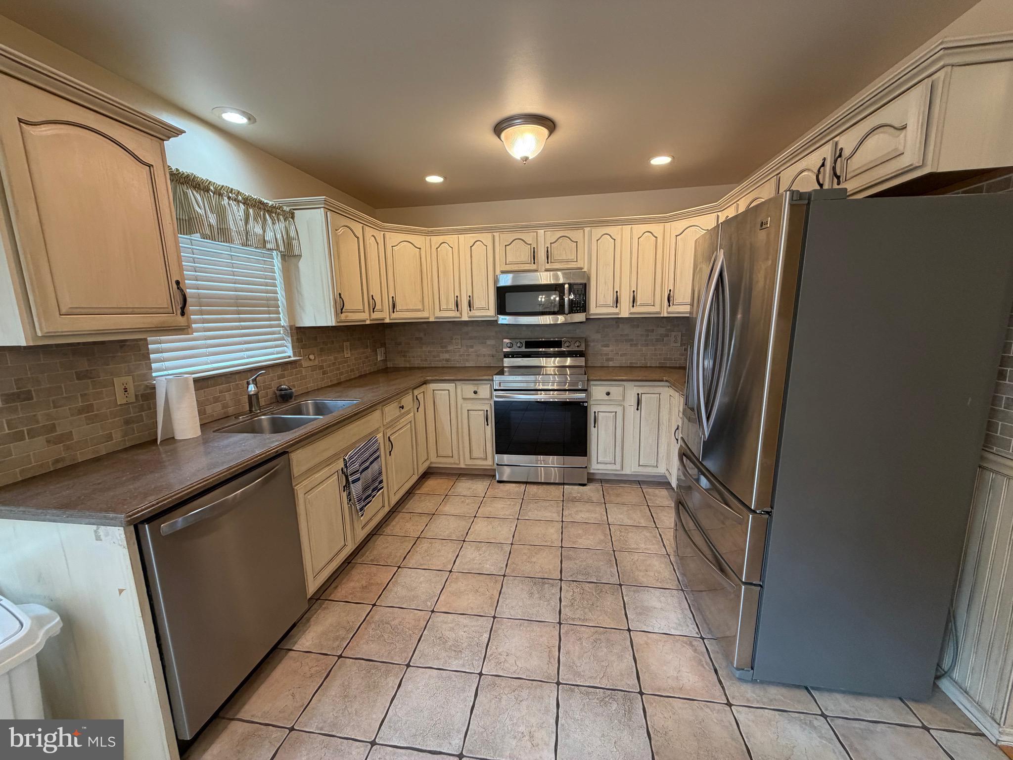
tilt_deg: -9.2
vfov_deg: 85.7
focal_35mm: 14
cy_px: 380
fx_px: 410
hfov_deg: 102.1
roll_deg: +2.1
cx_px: 506
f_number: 2.2
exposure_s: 1/60
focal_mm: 2.22
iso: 250
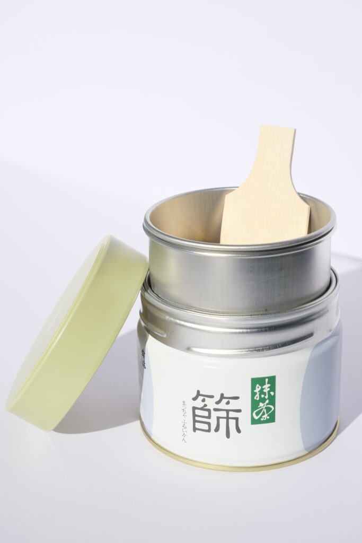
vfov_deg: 32.9
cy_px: 272
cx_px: 181
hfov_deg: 22.3
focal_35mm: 61
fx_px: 920
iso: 320
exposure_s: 1/1700
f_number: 5.6
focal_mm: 40.8
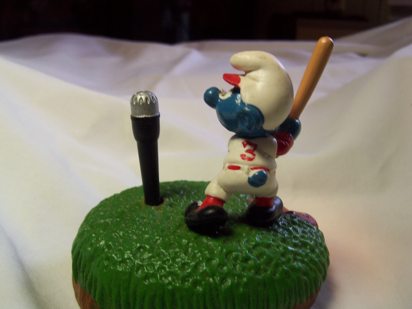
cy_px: 154
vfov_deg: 38.7
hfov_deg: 50.1
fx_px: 440
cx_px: 206
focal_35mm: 37
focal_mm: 5.6
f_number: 2.8
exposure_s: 1/60
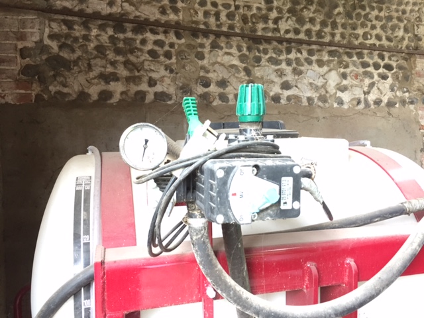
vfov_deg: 48.2
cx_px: 212
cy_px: 159
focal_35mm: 29
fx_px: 355
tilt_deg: -0.5
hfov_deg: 61.7
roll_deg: -0.2
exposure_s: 1/33
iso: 200
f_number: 2.2
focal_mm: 4.15
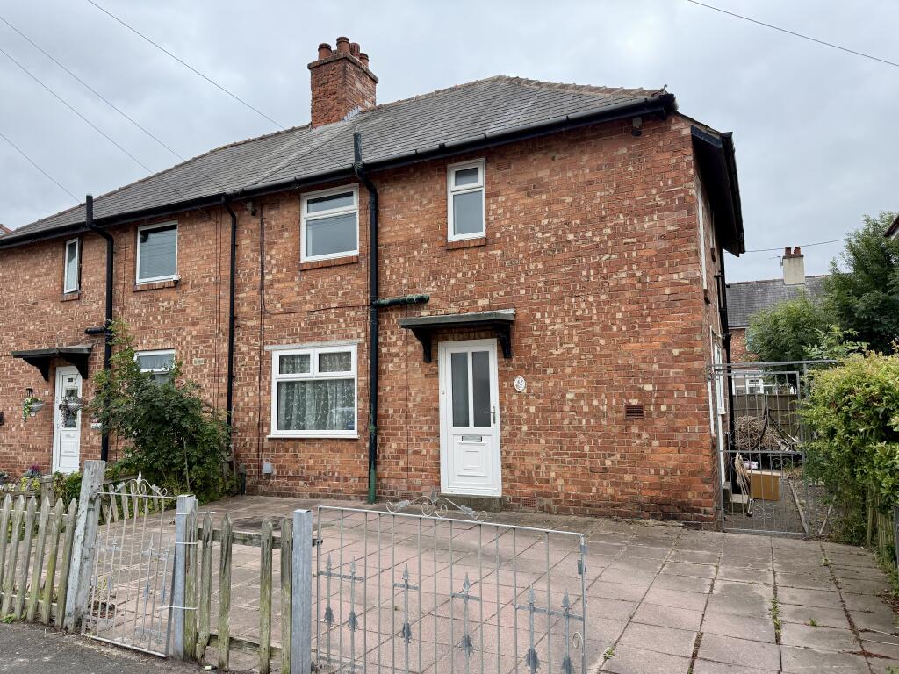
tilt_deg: +5.5
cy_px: 337
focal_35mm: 24
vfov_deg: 56.8
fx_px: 623
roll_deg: +0.9
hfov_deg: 71.6
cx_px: 450
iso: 100
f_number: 1.78
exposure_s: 1/2525
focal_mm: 6.76
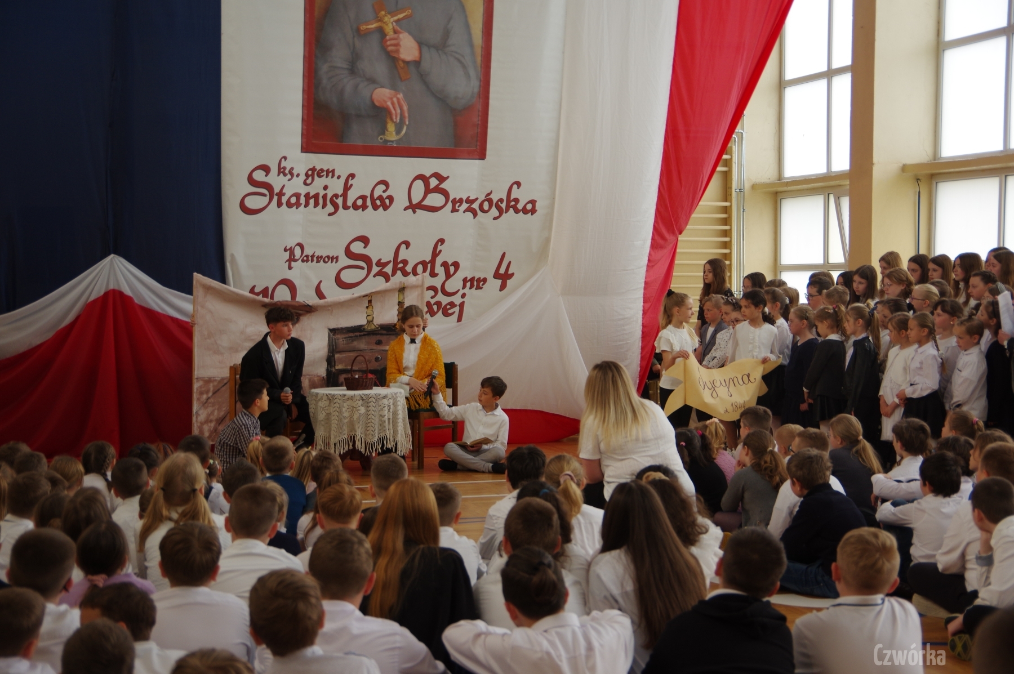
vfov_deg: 22.6
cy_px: 337
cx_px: 507
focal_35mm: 60
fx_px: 1689
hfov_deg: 33.4
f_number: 4.5
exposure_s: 1/40
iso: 200
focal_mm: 40
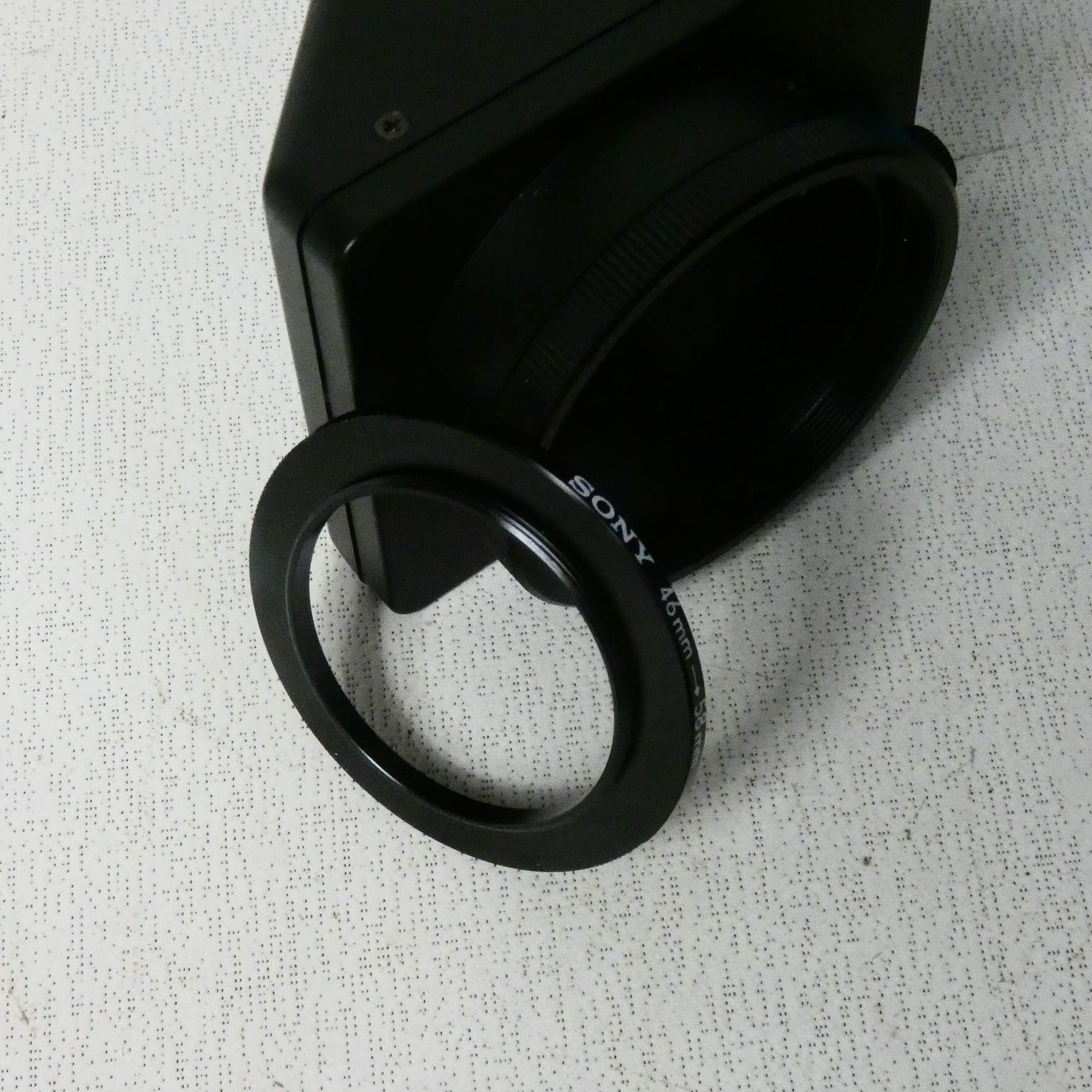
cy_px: 546
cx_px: 529
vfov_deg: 25.0
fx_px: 2463
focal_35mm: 69
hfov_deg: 25.0
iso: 1600
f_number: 5.6
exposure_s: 1/160
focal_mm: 10.4
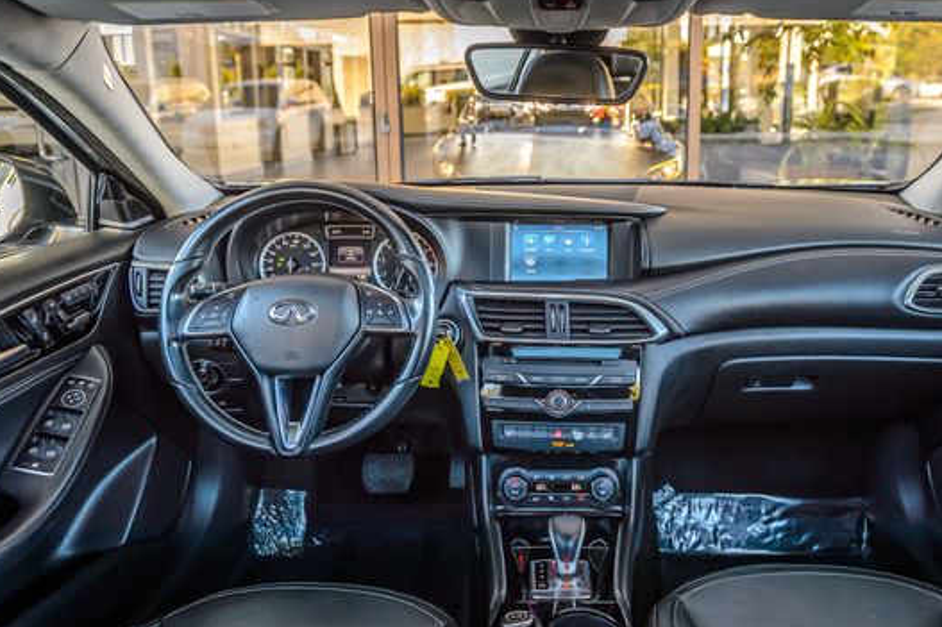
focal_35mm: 30
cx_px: 550
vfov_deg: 43.3
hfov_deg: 61.6
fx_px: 785
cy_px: 249
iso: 400
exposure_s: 1/100
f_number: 4
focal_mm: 24
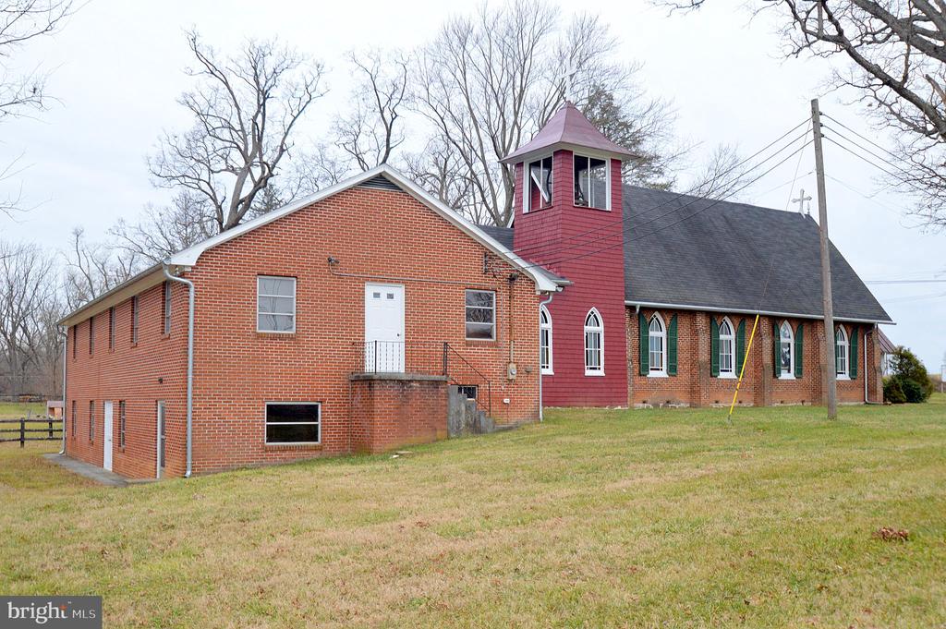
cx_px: 473
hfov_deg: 53.2
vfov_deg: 36.8
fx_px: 945
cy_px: 314
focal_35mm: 36
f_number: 8
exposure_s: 1/80
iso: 400
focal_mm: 24
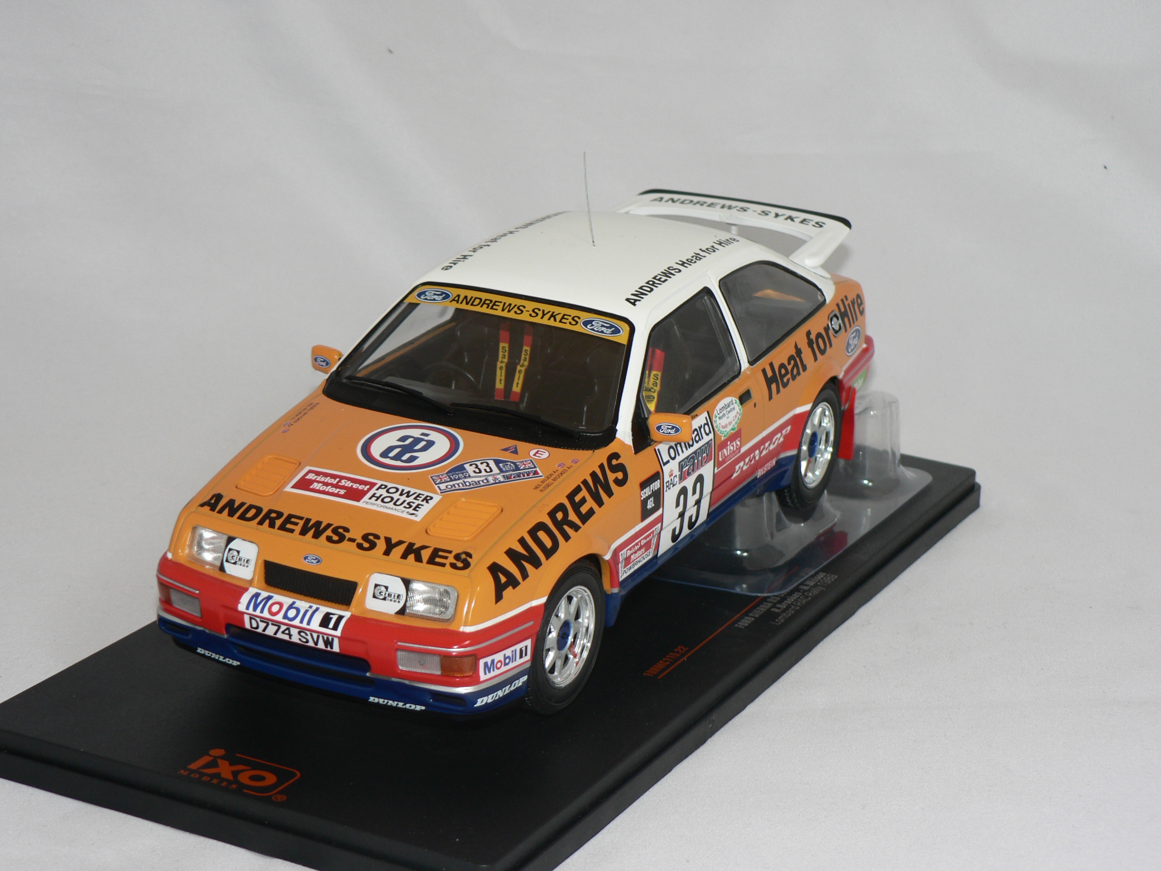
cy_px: 436
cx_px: 580
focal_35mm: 74
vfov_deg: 19.9
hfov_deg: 26.3
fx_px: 2482
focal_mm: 12.4
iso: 80
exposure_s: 1/60
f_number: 3.2
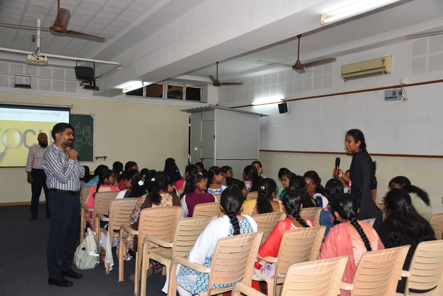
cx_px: 222
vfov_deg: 40.0
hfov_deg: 57.2
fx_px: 406
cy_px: 148
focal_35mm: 33
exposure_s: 1/60
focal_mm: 22
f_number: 3.8
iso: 400
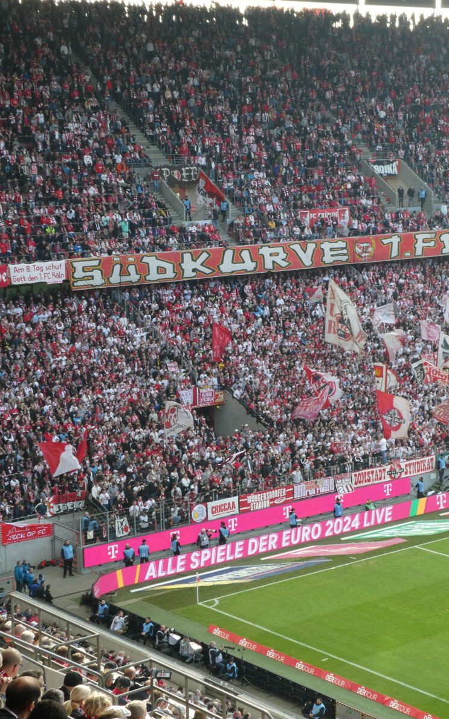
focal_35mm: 77
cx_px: 386
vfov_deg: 26.8
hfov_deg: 16.8
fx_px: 1508
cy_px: 359
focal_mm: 9.6
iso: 125
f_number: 4.1
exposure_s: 1/80
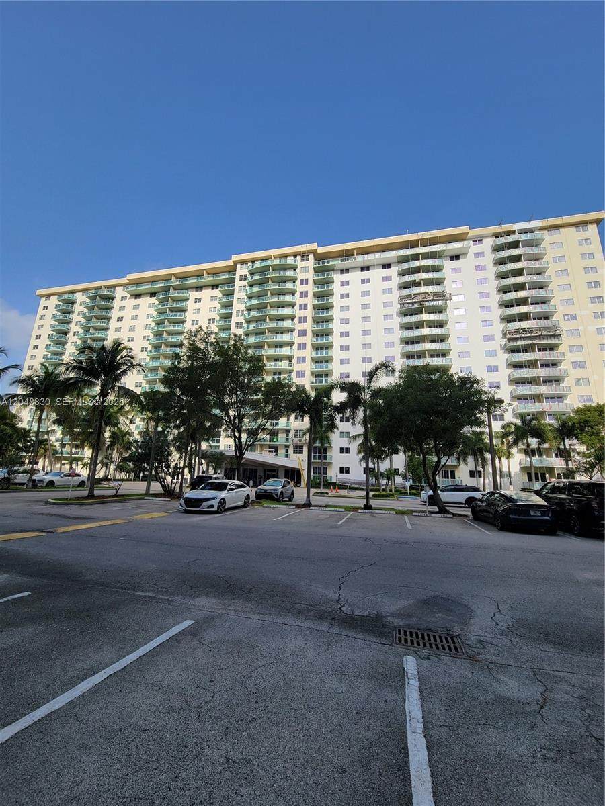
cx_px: 302
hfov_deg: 89.9
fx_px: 303
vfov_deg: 106.2
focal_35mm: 13
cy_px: 403
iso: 50
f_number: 2.2
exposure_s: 1/1328
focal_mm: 2.2
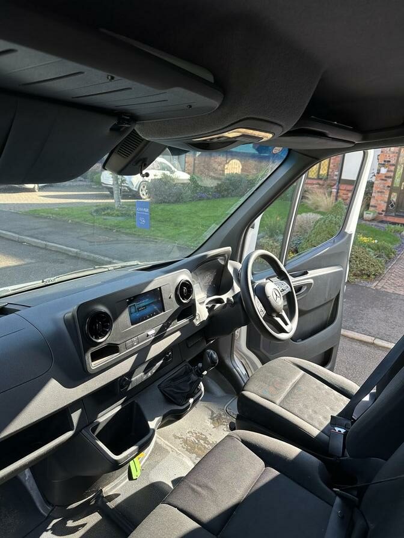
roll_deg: -4.1
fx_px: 373
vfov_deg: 71.6
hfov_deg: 56.8
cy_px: 269
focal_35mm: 24
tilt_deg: -16.5
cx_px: 202
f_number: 1.78
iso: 80
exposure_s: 1/370
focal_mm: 6.86
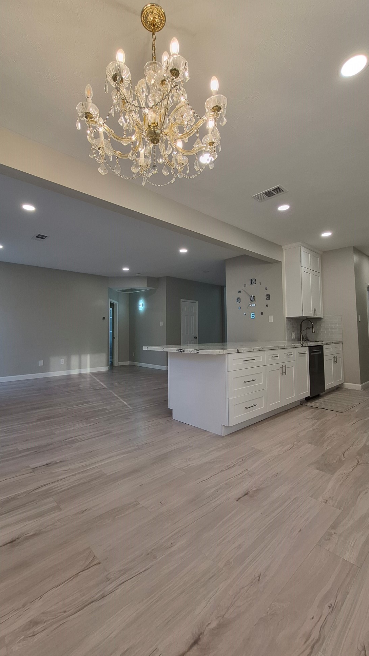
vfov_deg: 102.9
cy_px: 311
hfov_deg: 70.5
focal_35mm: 15
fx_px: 261
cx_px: 173
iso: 64
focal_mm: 1.74
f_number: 2.2
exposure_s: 1/120
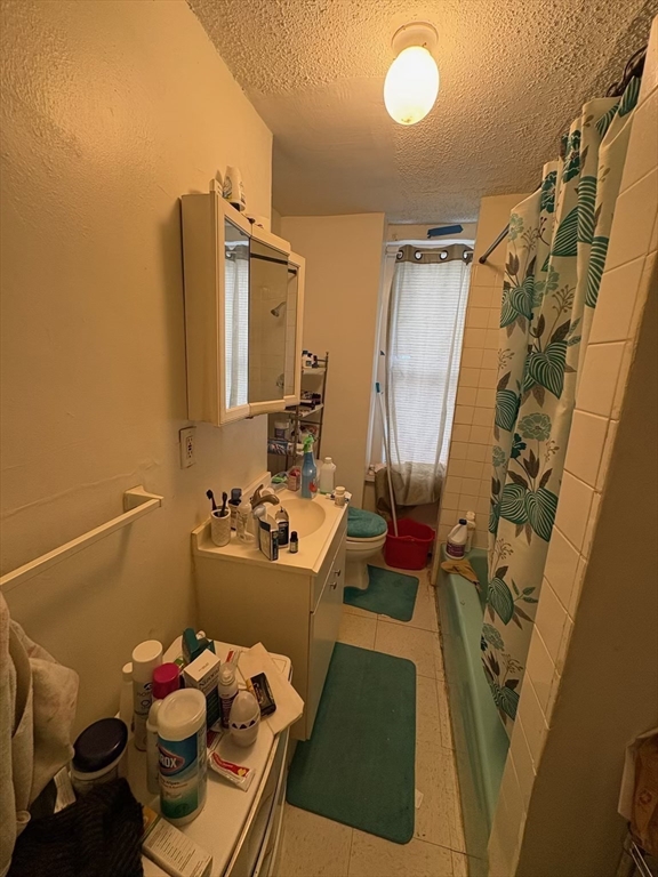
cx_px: 329
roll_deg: -2.8
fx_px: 355
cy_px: 438
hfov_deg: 85.7
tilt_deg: -13.3
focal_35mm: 14
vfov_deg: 102.1
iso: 250
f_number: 2.2
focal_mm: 2.22
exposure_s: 1/60
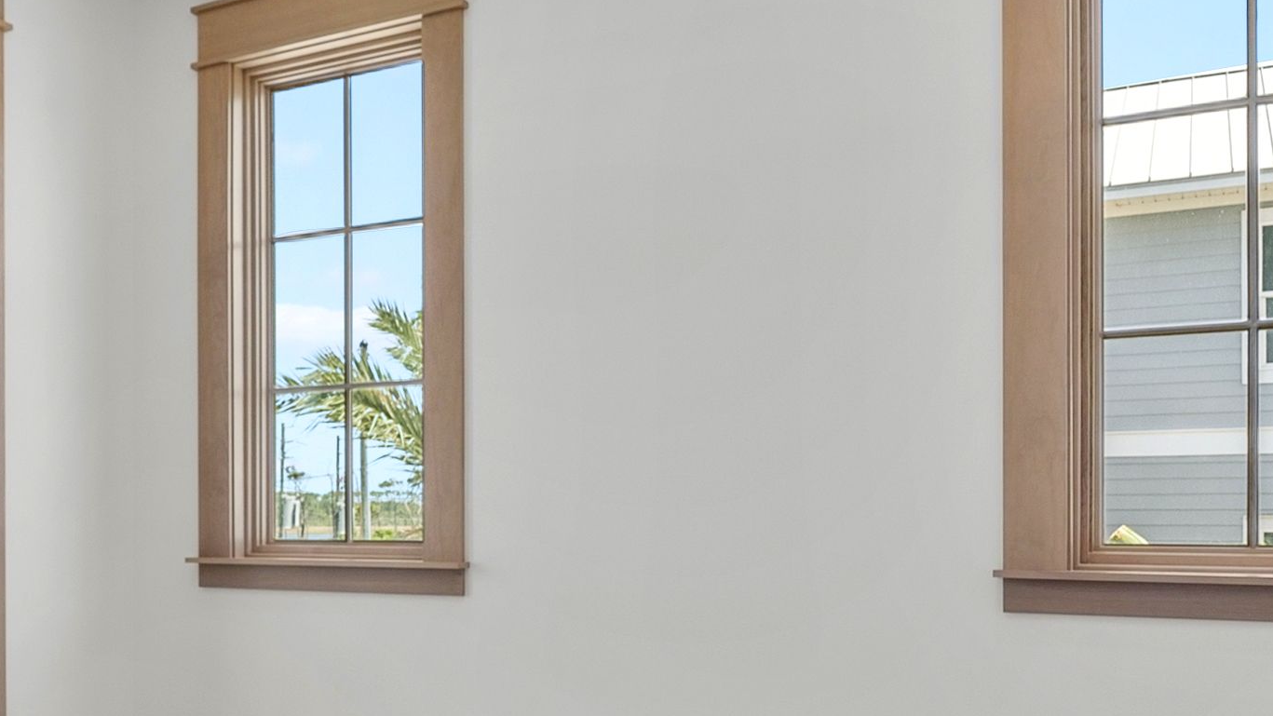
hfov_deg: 49.0
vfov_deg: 30.0
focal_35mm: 39
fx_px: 1316
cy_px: 533
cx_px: 280
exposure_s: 1/15
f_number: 7.1
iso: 200
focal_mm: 12
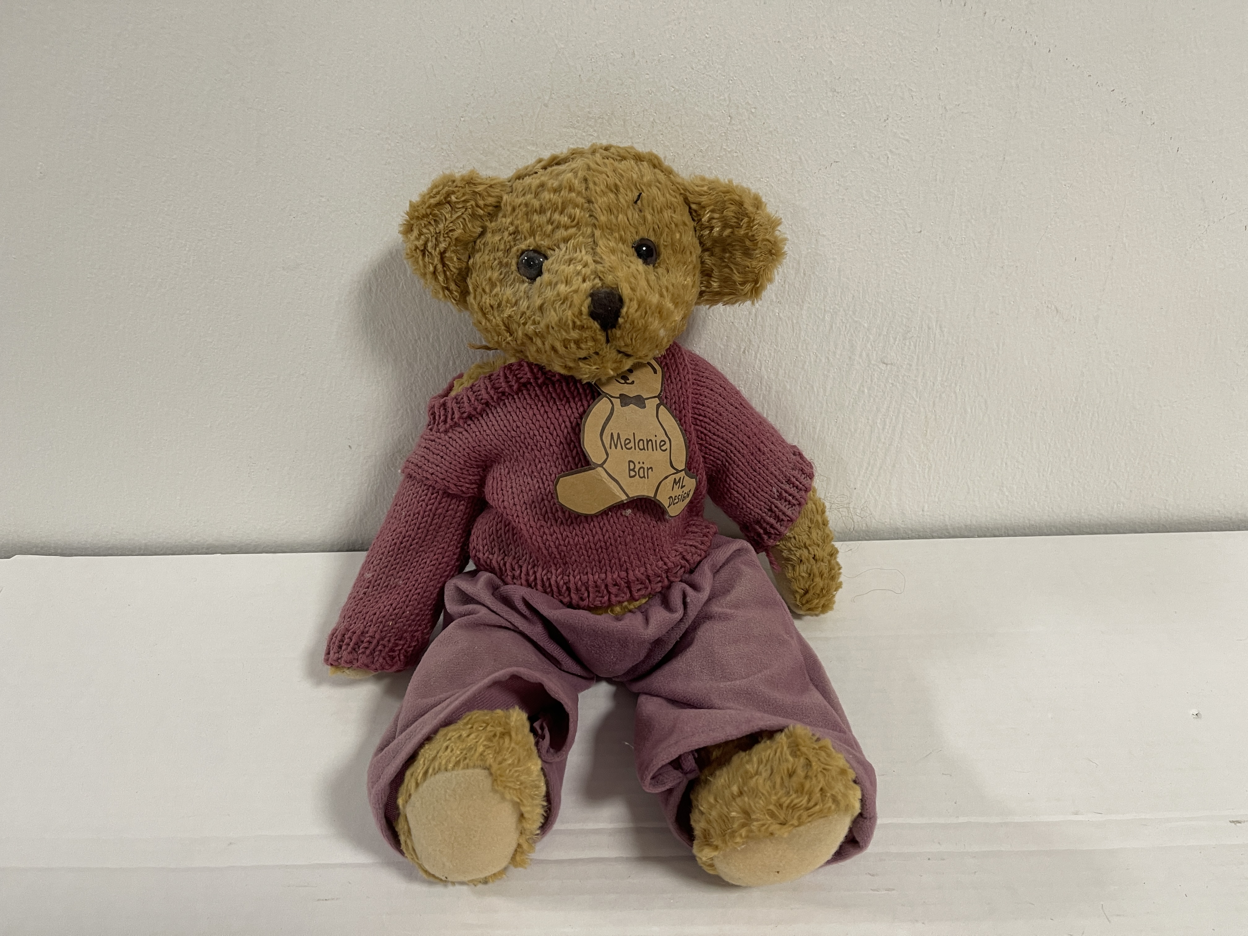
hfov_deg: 69.4
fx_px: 901
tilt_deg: -30.2
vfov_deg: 54.9
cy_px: 468
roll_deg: +0.8
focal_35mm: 25
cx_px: 624
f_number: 1.6
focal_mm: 5.1
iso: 125
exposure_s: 1/50
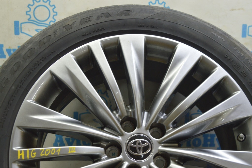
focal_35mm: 48
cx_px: 126
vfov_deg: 28.0
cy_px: 84
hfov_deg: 41.1
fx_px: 336
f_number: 5.6
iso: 400
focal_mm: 32
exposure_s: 1/20
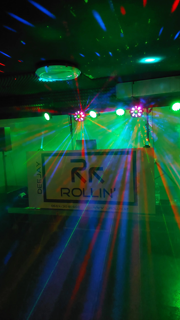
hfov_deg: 41.4
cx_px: 99
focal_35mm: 28
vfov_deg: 67.9
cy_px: 157
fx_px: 238
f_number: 1.8
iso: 500
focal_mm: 5.23
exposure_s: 1/25
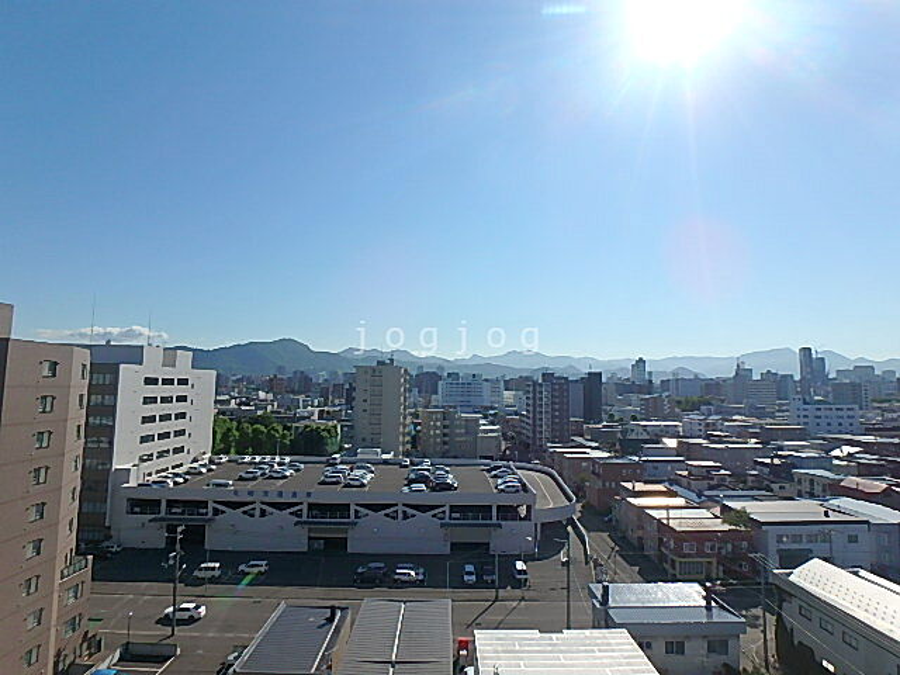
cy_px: 338
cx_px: 450
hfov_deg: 79.0
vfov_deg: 63.4
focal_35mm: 21
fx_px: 546
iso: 125
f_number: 6
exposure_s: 1/1000
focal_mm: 3.7
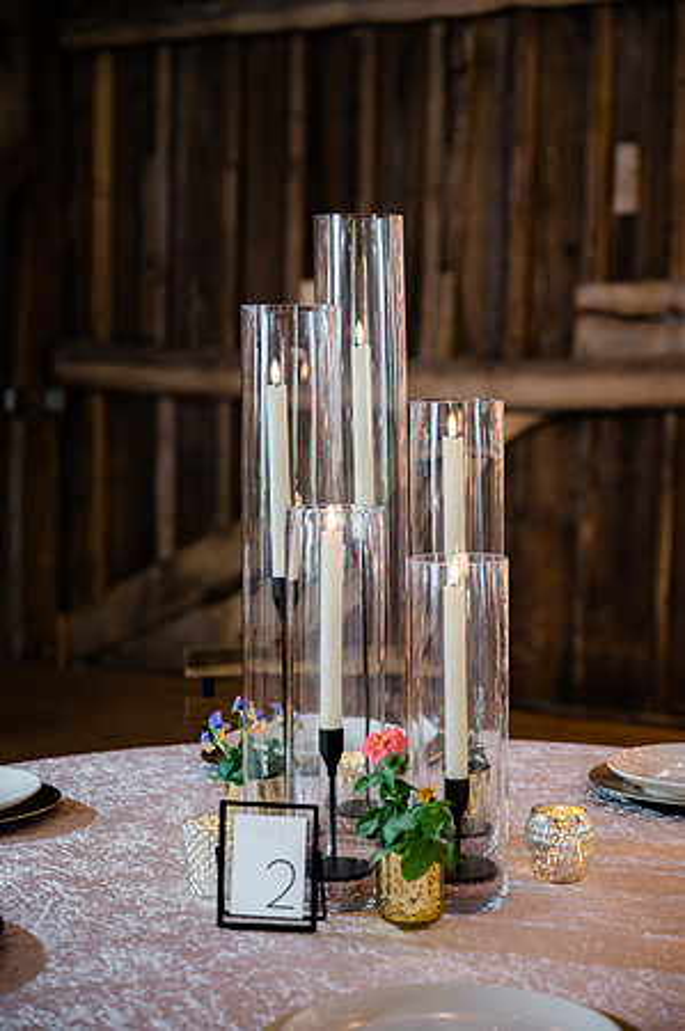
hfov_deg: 19.4
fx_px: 2002
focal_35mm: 70
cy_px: 516
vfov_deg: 28.9
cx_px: 342
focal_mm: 70
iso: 500
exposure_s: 1/200
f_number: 3.5
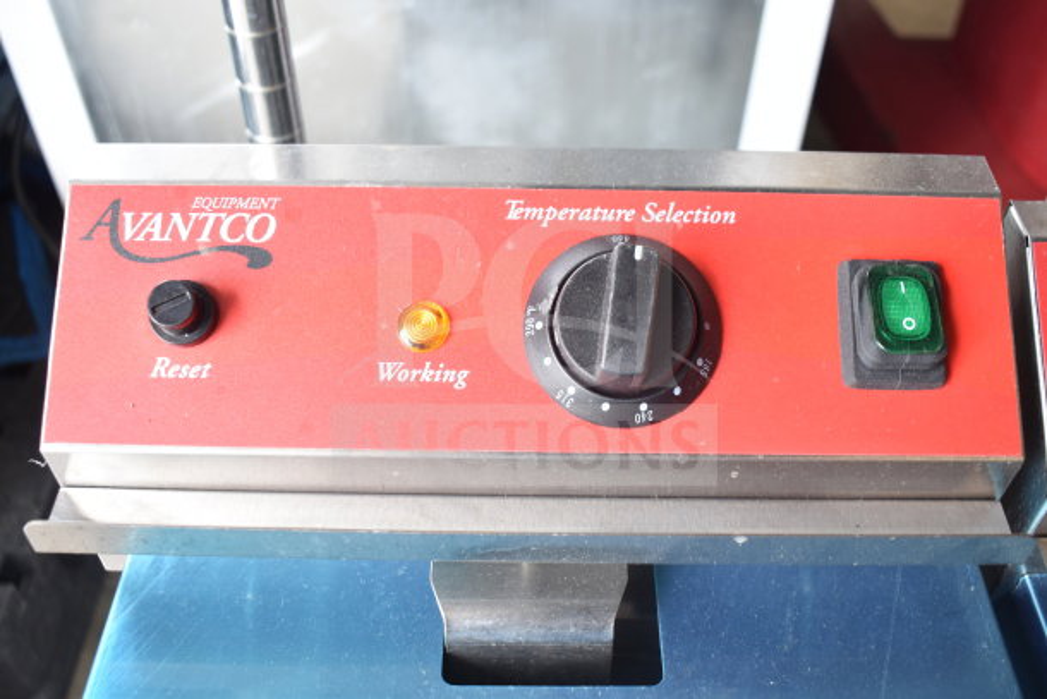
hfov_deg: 53.1
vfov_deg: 36.9
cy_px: 350
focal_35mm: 36
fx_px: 1047
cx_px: 524
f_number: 3.8
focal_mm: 24
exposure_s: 1/40
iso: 360
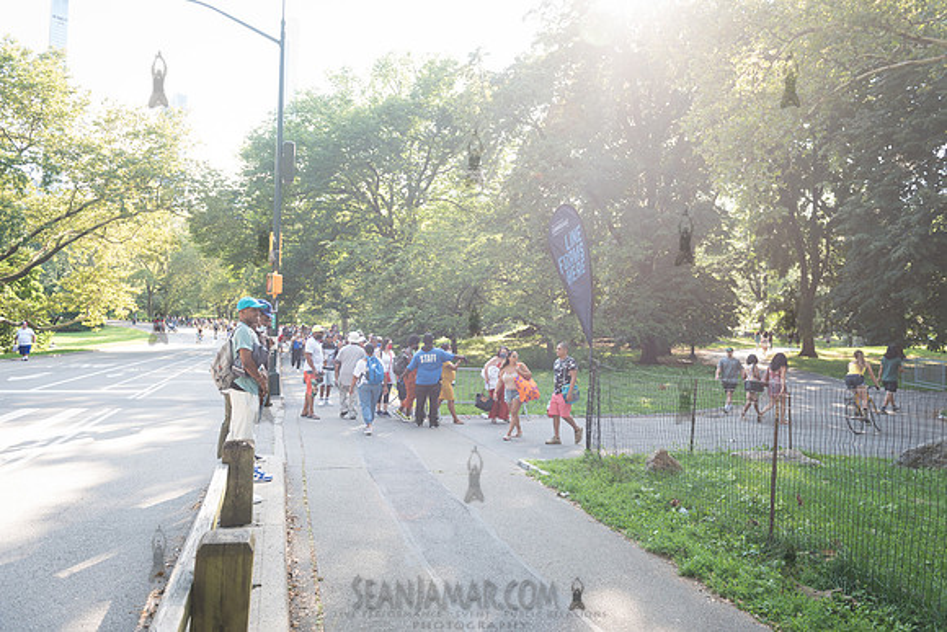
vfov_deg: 53.2
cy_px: 316
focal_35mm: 24
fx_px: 631
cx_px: 474
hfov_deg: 73.7
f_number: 4
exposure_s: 1/125
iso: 200
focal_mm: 24
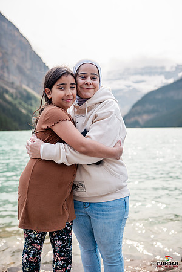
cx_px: 91
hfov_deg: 37.9
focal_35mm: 35
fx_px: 265
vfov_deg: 54.4
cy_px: 136
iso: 200
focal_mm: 35
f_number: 2.5
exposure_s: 1/2500
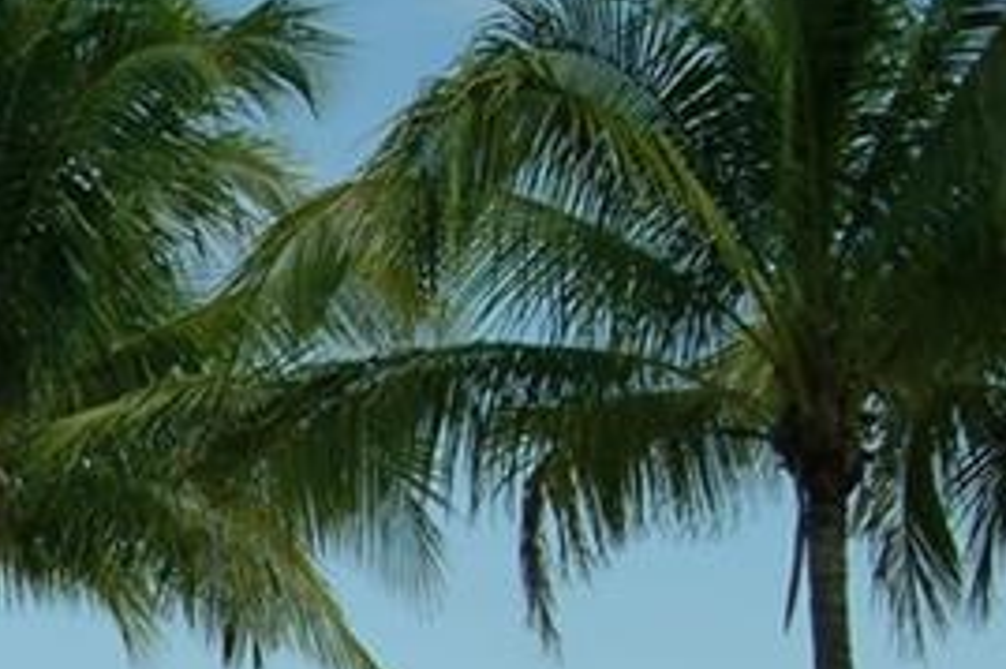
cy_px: 886
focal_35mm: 137
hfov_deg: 14.1
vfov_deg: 9.8
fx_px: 3826
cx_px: -482
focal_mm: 24
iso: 100
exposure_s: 1/250
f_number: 8
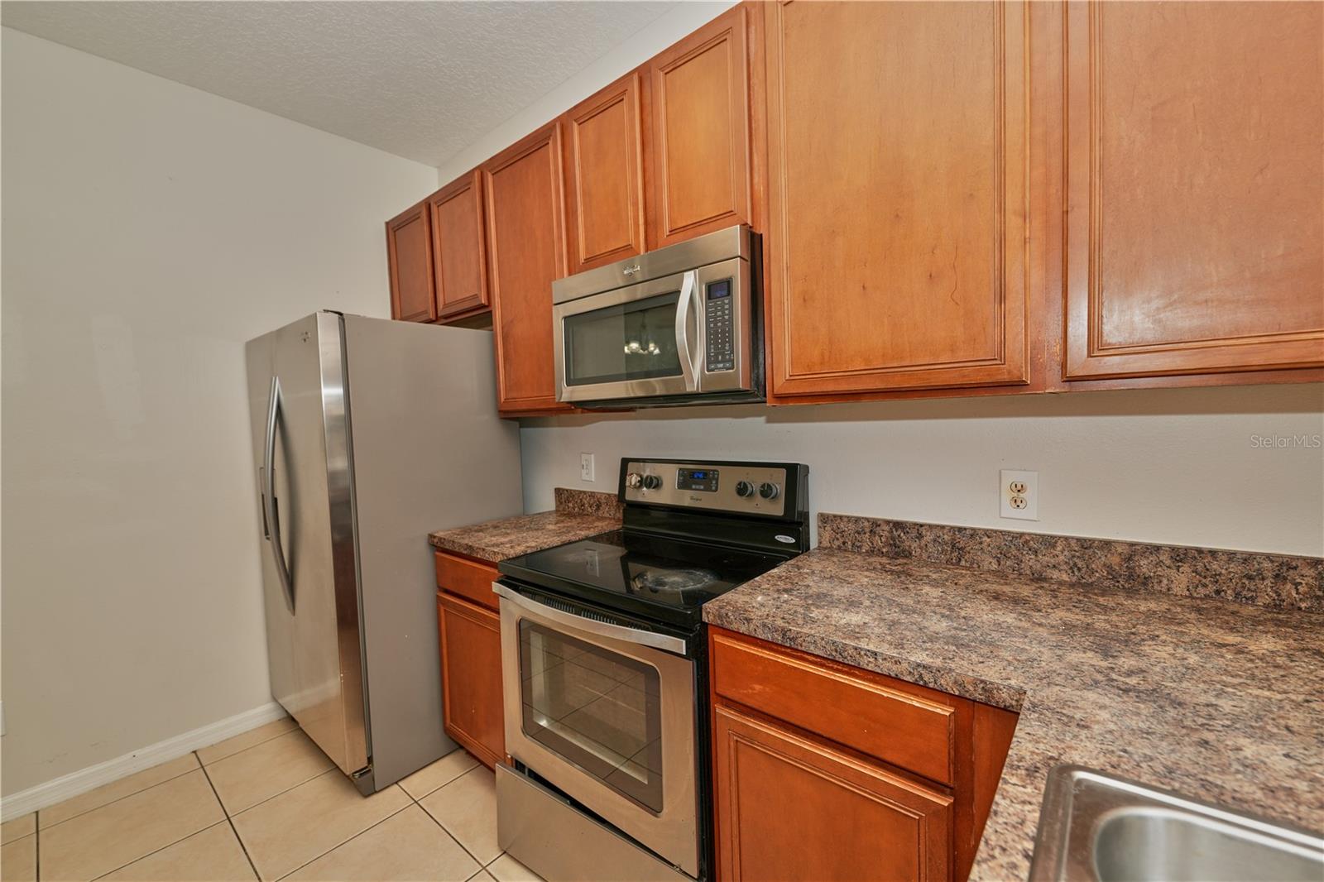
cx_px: 662
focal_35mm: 14
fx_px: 515
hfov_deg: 104.3
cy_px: 441
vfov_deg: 81.2
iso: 400
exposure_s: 1/200
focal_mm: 14
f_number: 4
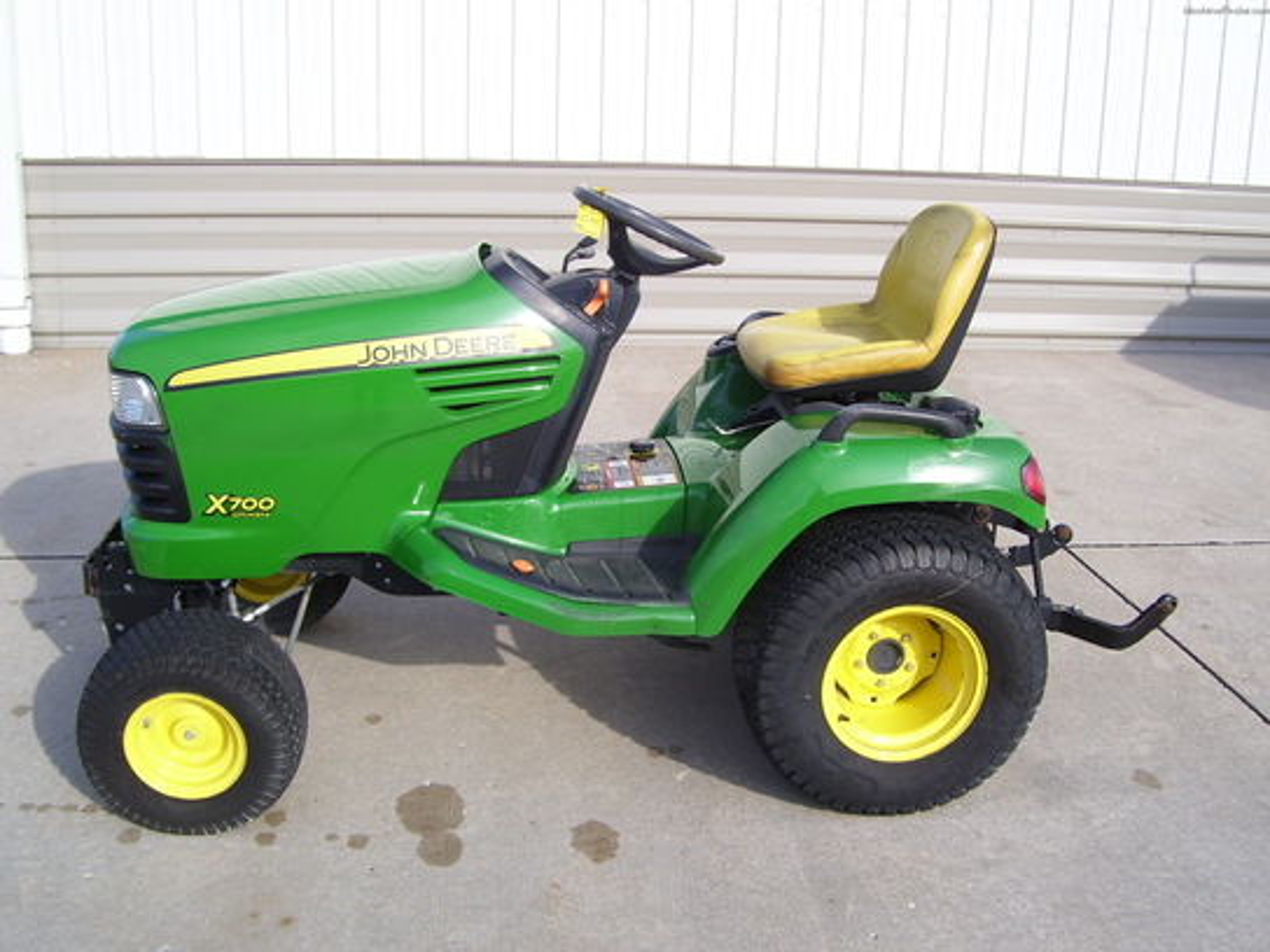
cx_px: 635
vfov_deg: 39.7
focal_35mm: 36
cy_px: 476
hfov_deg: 51.4
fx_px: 1321
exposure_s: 1/250
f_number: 4.8
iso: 80
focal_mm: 6
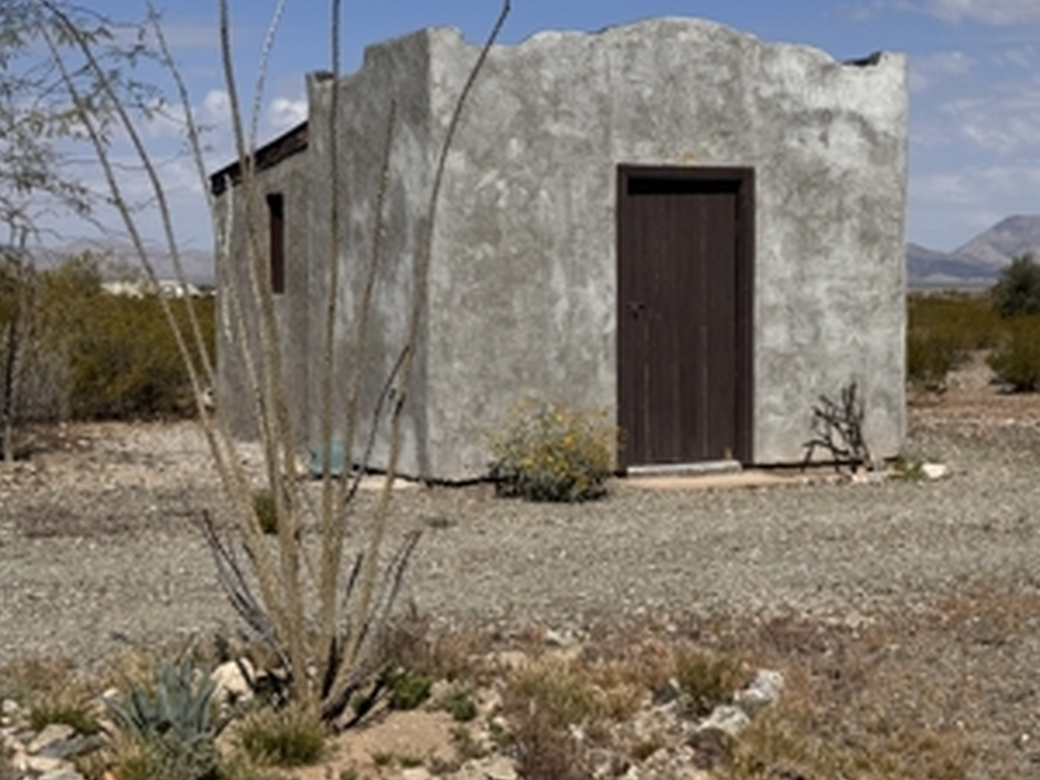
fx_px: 1923
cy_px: 309
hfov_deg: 30.2
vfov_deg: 22.9
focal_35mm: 64
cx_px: 621
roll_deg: +0.5
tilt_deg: -1.2
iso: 64
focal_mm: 6.76
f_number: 1.78
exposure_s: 1/10526
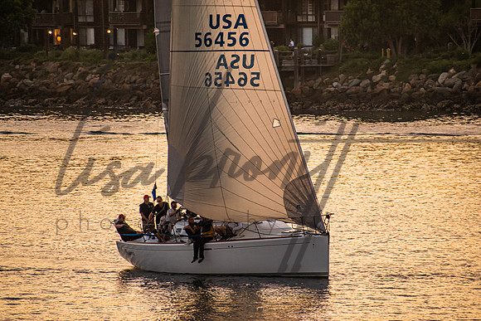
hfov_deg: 4.6
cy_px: 160
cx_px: 240
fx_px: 6014
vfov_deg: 3.1
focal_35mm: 450
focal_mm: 300
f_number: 6.3
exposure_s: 1/125
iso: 800
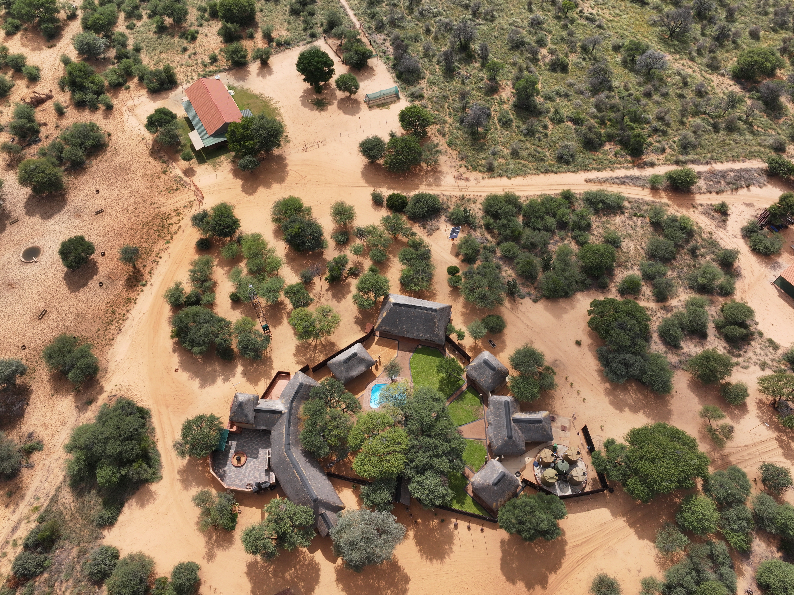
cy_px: 298
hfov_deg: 71.6
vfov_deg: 56.8
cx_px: 397
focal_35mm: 24
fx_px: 550
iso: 100
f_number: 7.1
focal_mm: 12.29
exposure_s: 1/400
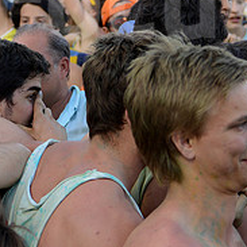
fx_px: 783
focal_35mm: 97
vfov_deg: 17.5
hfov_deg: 17.0
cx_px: -67
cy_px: -6
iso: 640
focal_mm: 36
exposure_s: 1/800
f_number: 2.8
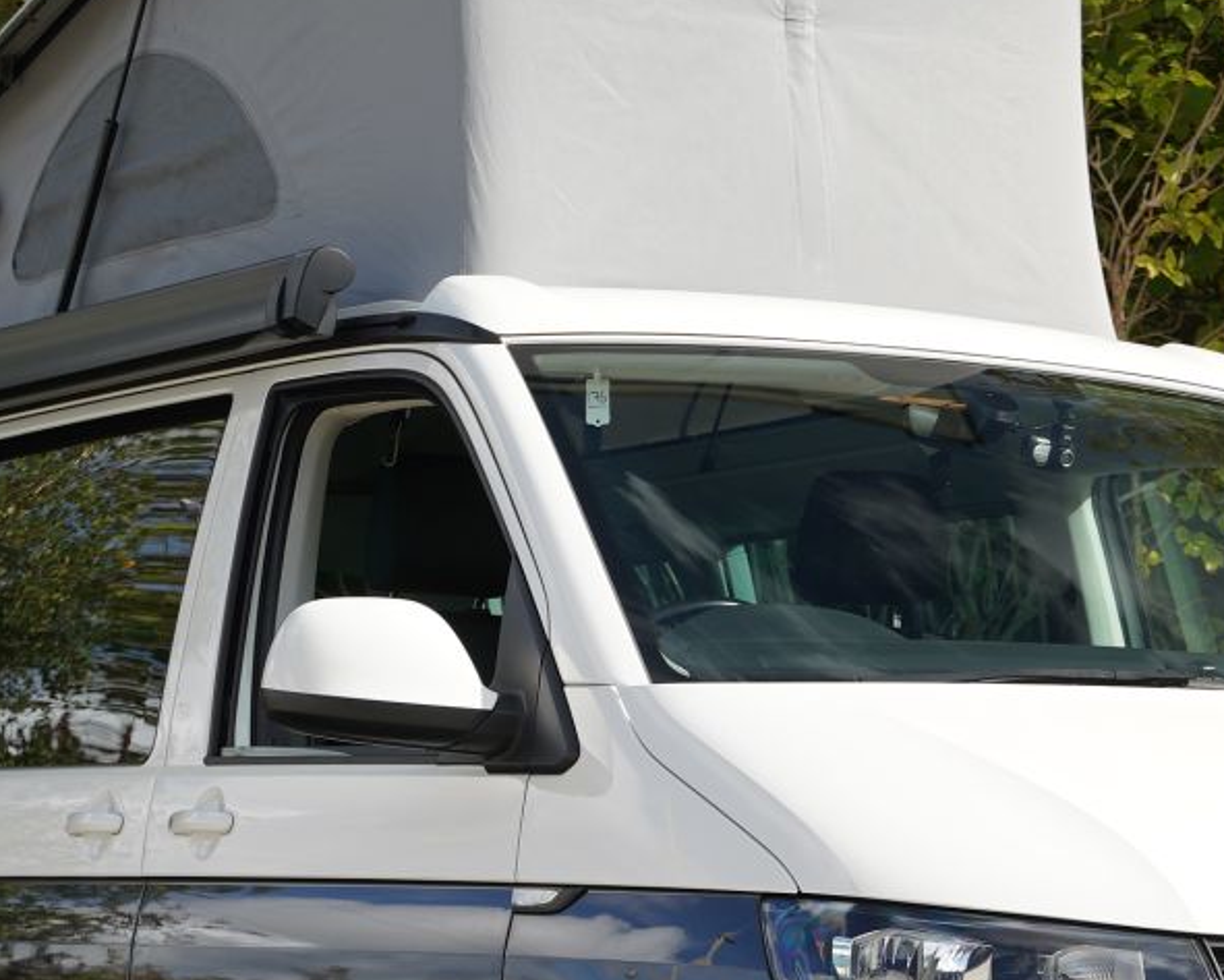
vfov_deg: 11.6
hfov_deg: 14.5
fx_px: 4810
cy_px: 841
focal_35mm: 133
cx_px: 886
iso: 100
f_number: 4.5
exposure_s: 1/250
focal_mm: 52.3
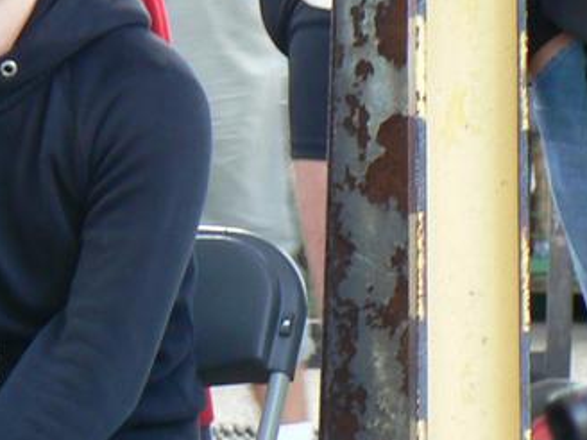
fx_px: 7970
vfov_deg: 3.2
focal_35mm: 470
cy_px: 309
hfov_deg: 4.2
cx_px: -29
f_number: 3.3
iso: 100
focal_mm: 25.7
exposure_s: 1/30
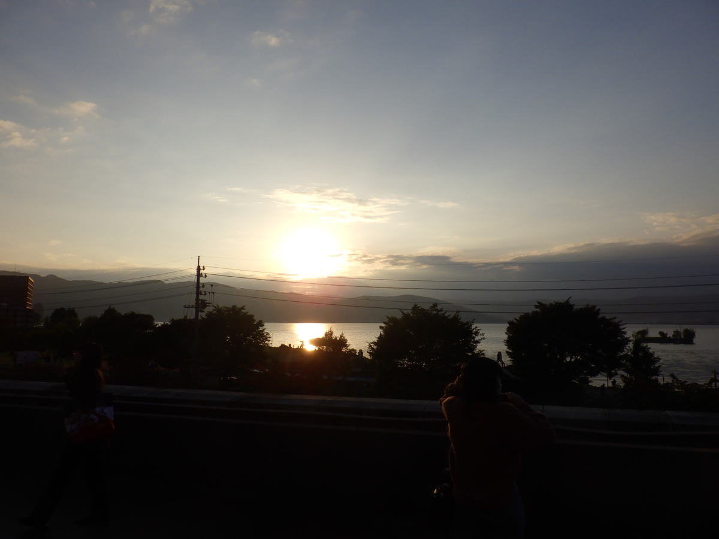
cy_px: 270
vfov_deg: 49.7
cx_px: 360
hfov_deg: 63.4
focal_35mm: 28
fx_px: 582
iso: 125
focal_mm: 5
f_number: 4.2
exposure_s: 1/2500
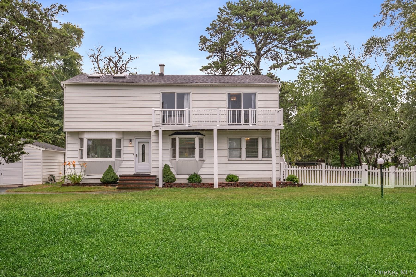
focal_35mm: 36
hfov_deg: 53.1
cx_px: 208
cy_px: 138
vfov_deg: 36.9
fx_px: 416
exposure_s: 1/250
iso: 250
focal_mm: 30
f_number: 8
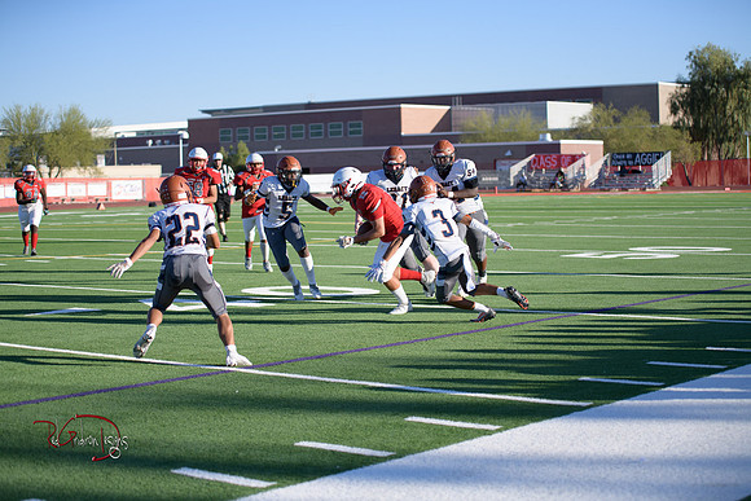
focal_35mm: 70
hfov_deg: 28.8
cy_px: 250
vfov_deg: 19.5
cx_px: 376
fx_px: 1461
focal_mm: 70
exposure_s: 1/5000
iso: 400
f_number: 2.8
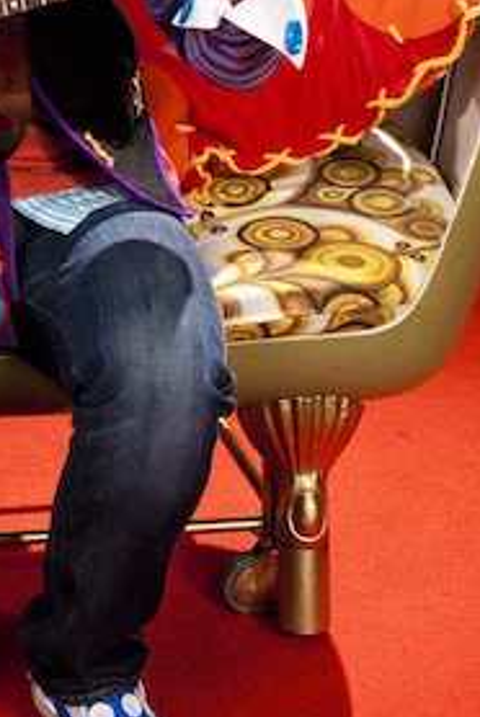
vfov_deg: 14.5
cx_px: -93
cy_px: -46
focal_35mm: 138
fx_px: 2753
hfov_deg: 9.8
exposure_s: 1/30
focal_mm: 50
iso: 400
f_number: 5.6
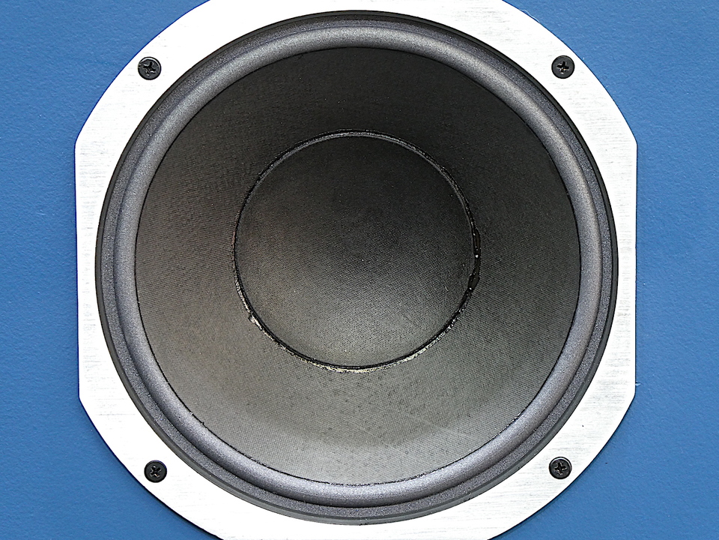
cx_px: 360
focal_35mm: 160
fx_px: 3323
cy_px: 270
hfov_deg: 12.3
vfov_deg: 9.3
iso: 200
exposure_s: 1/3.2
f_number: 5.5
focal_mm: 28.7
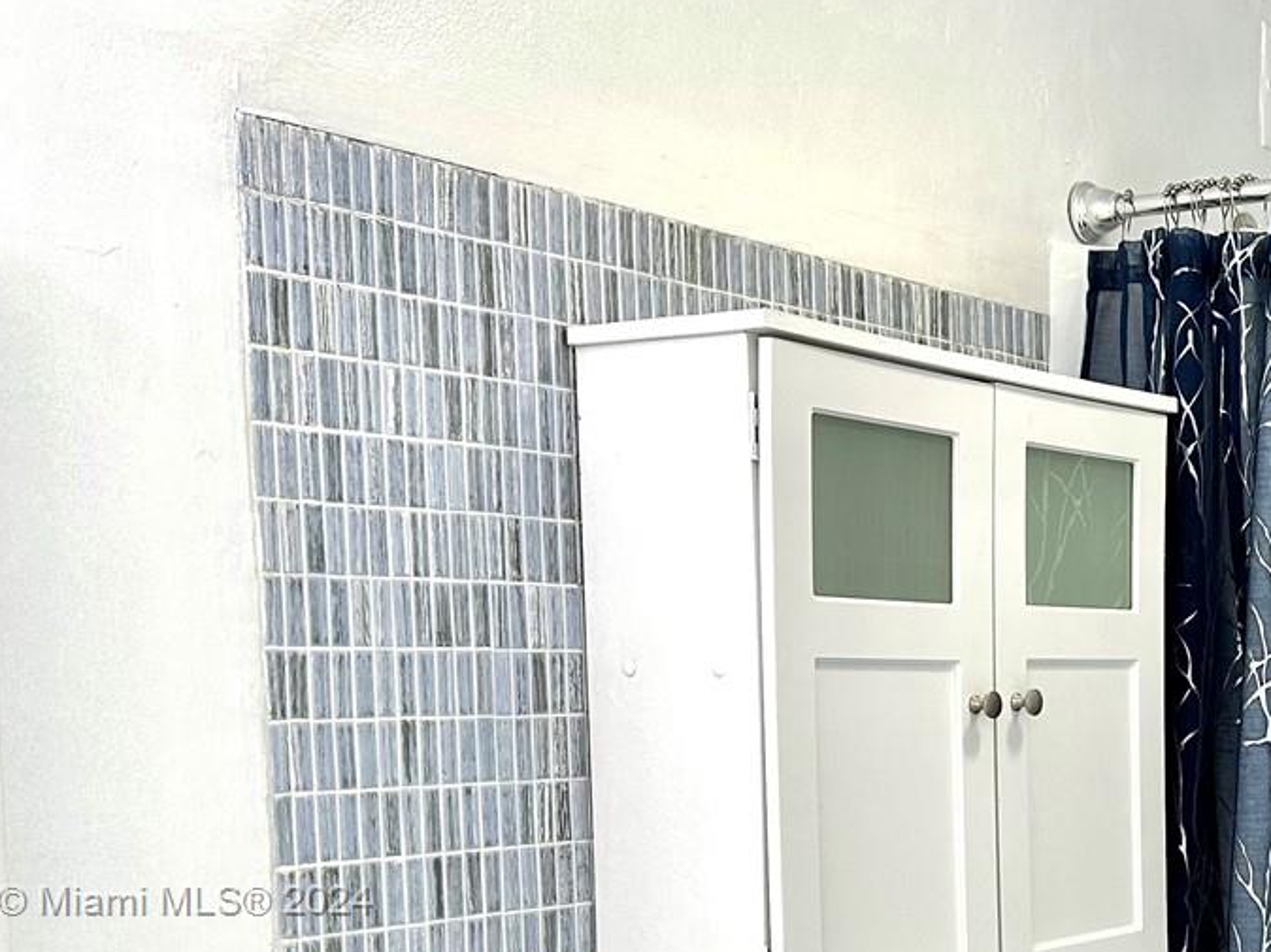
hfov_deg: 31.2
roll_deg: -0.4
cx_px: 1277
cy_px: 903
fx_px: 2092
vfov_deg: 24.7
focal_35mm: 57
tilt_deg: -6.4
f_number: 1.78
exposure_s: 1/120
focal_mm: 6.86
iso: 125
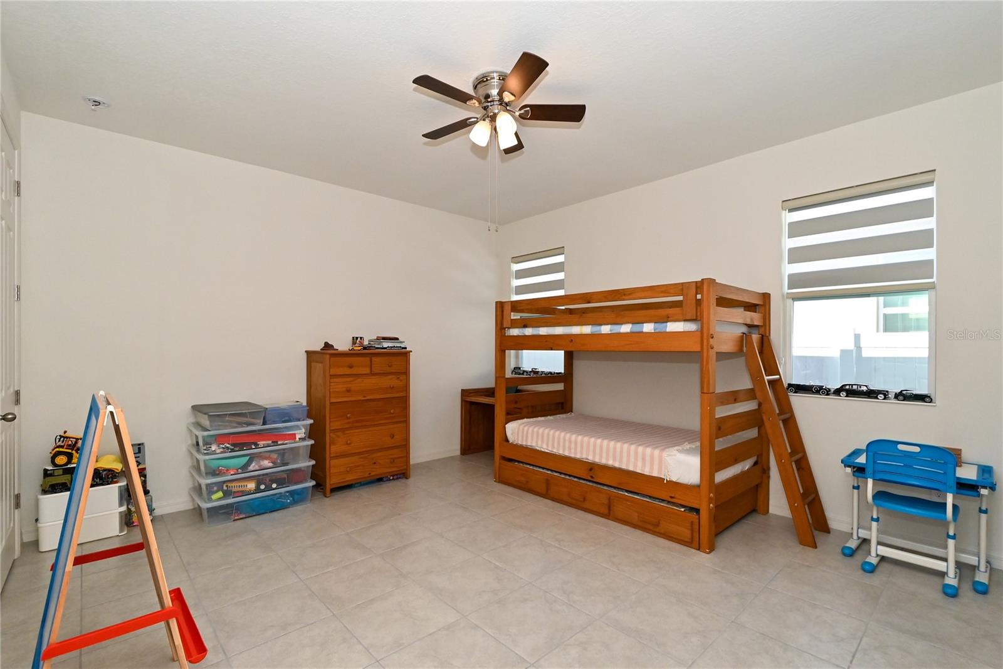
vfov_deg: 77.3
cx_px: 502
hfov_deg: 100.4
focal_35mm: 15
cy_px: 334
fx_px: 418
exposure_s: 1/200
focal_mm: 10
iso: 800
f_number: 8
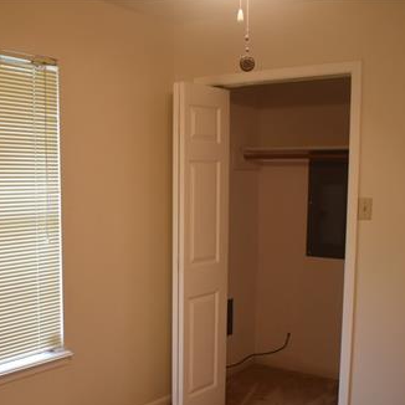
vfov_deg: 37.3
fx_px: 596
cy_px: 260
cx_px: 144
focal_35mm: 45
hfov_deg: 37.3
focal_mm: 18
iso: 900
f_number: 3.5
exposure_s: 1/60
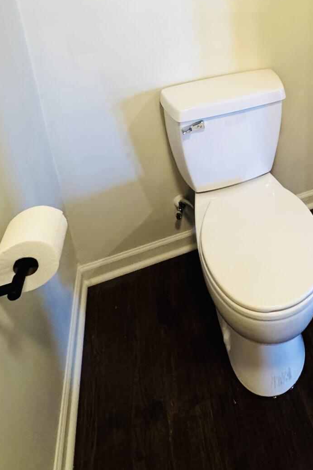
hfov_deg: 43.5
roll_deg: +2.2
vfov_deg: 54.7
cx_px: 263
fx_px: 365
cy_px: 27
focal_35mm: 28
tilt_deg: -17.3
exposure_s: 1/60
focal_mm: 2.22
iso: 320
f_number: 2.2
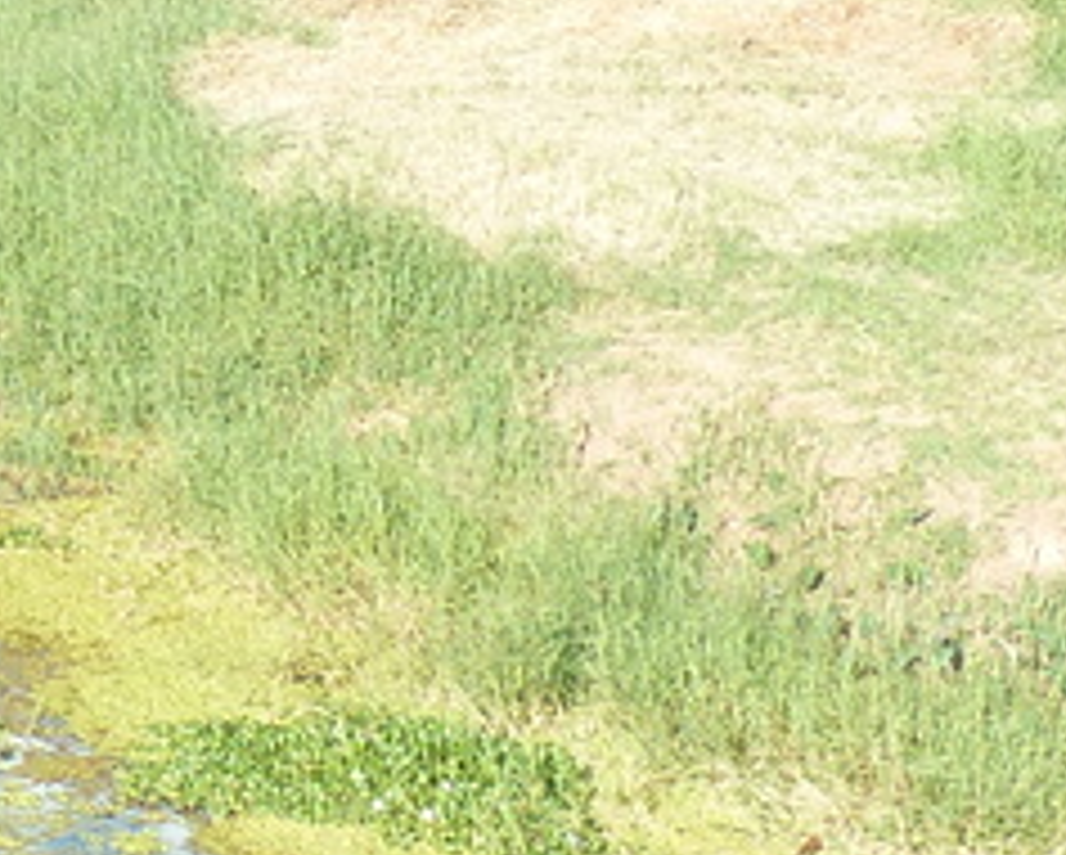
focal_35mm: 158
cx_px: -1057
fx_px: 4989
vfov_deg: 9.6
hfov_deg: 11.1
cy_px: -180
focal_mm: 5.3
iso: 80
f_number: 4
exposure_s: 1/160
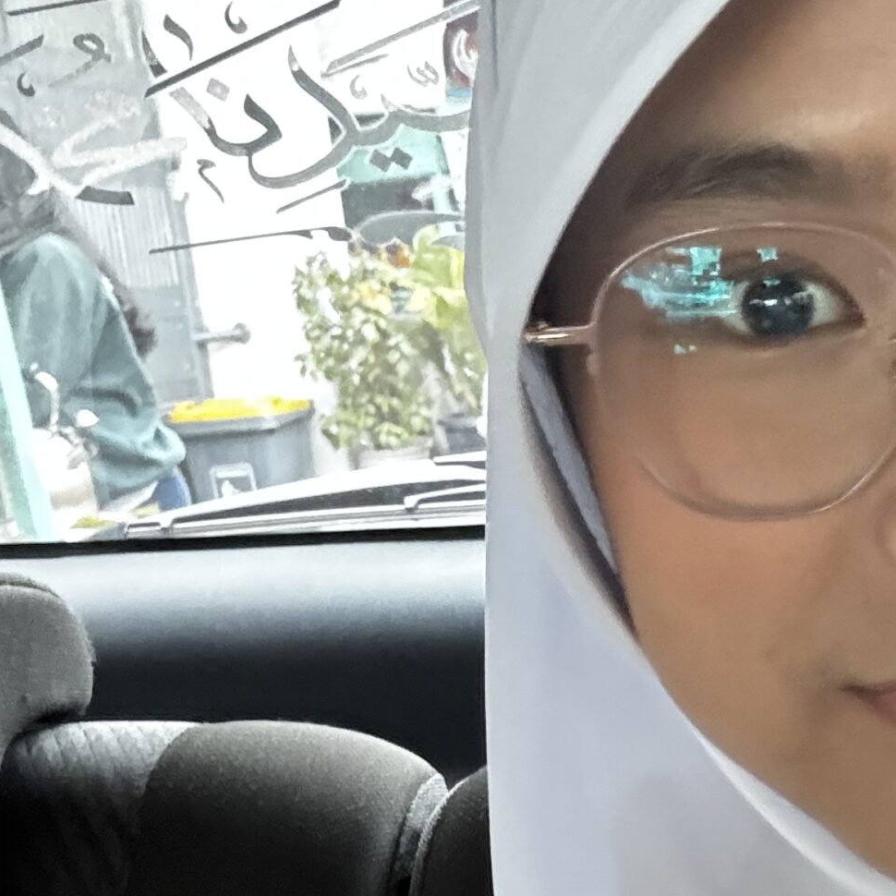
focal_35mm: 70
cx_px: 830
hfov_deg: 23.9
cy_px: 792
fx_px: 2050
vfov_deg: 24.0
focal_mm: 2.69
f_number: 1.9
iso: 800
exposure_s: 1/15
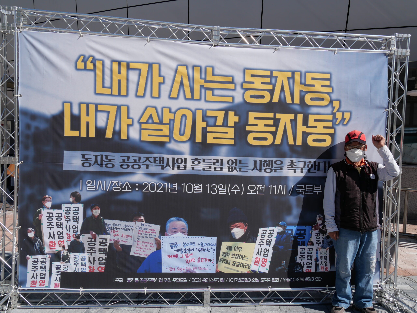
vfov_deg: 41.8
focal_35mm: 34
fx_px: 410
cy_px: 156
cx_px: 208
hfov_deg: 54.0
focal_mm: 17
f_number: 9
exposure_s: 1/500
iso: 200
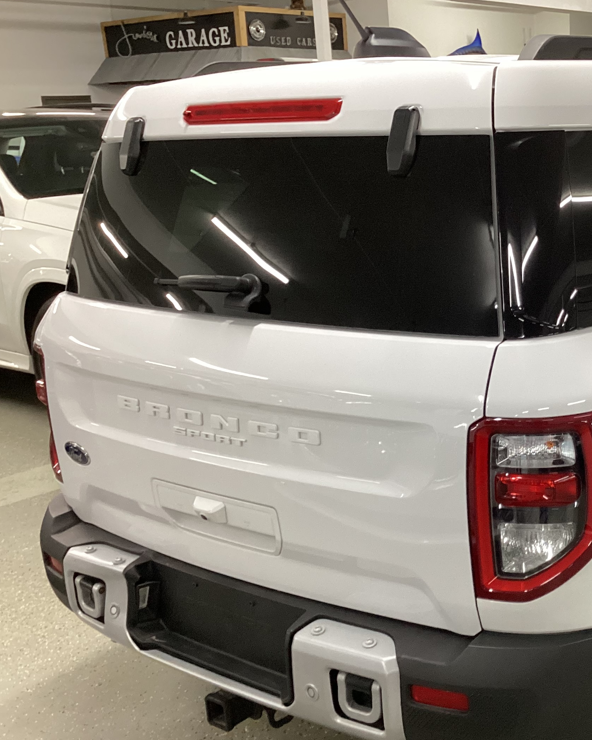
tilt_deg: -16.1
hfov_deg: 30.8
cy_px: 412
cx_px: 525
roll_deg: +1.3
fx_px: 1029
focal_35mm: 47
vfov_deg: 39.5
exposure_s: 1/50
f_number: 2.4
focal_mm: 3.3
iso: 200
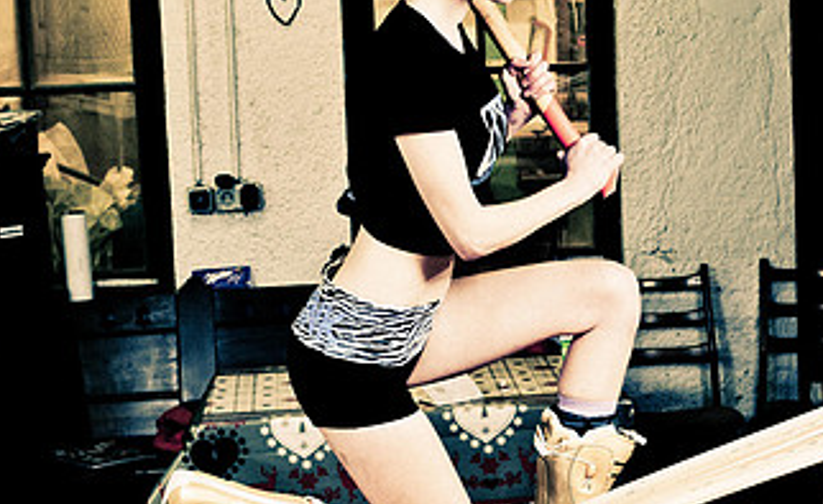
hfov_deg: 20.8
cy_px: 239
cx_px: 581
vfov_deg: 12.9
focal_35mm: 100
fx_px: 2230
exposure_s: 1/60
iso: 320
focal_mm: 35
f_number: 5
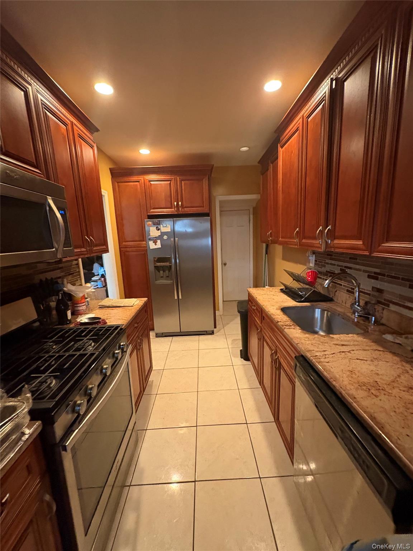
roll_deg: +2.7
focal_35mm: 14
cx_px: 206
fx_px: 223
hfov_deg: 85.7
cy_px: 276
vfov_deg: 102.1
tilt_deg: -5.4
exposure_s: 1/47
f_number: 2.2
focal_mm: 2.22
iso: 1000
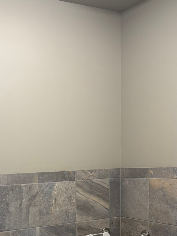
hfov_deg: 26.8
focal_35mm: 54
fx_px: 368
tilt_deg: -9.6
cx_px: 50
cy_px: 226
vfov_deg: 33.1
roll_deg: +1.3
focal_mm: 6.76
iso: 160
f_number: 1.78
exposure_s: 1/120
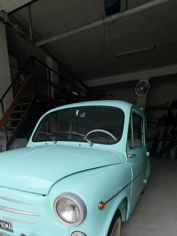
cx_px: 73
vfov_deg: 71.0
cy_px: 189
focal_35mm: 21
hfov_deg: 63.0
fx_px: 143
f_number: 2.2
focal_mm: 1.8
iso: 50
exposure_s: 1/120
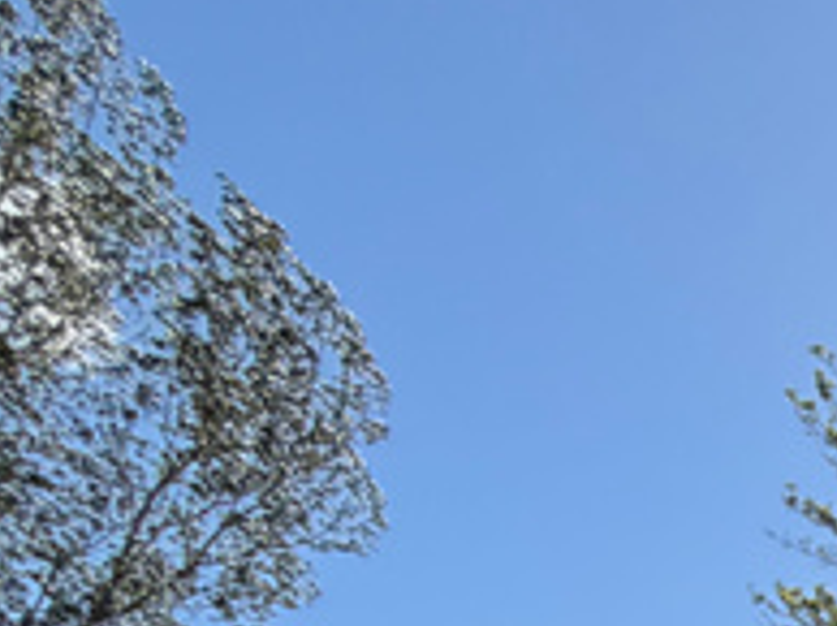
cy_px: 1386
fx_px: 1787
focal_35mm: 74
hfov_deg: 16.1
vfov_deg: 14.8
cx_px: 1885
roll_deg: -1.0
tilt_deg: -2.0
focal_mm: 2.22
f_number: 2.2
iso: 32
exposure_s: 1/770
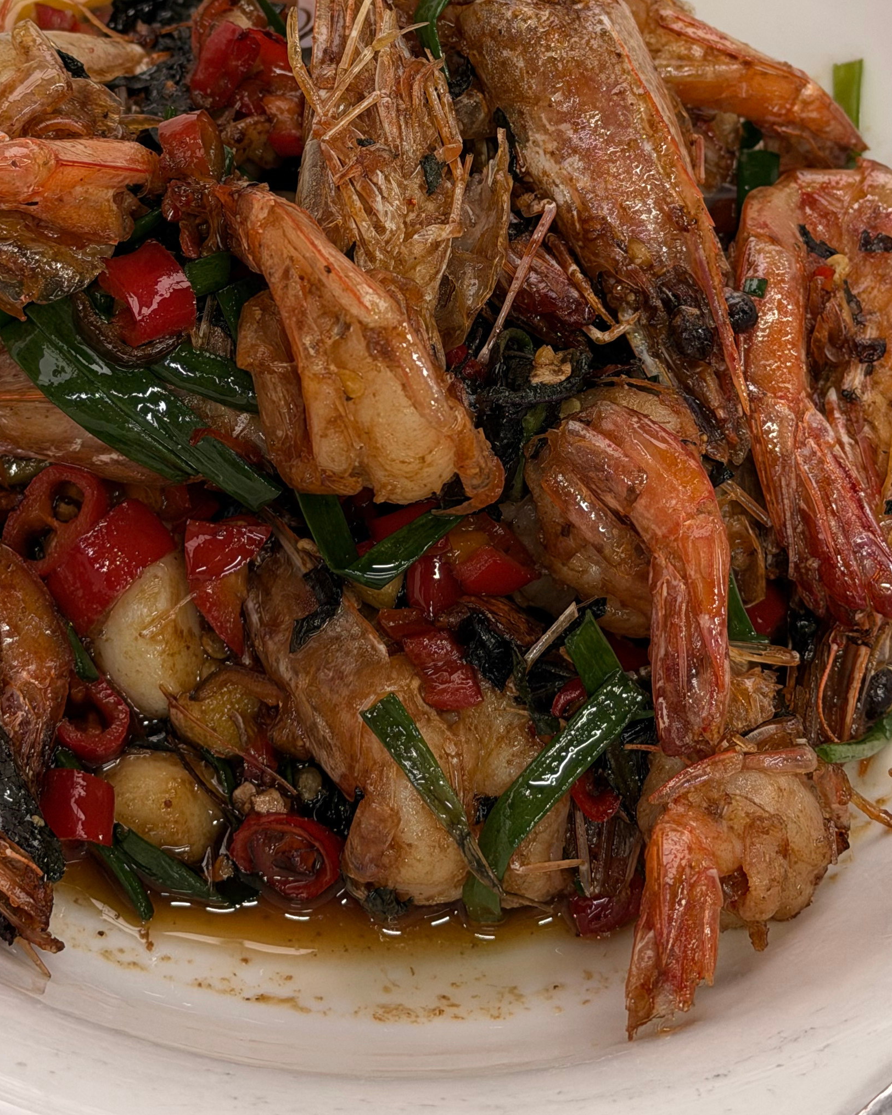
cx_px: 333
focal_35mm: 93
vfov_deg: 20.4
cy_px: 264
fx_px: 3069
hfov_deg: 16.5
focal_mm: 6.76
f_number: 1.78
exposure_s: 1/121
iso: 50
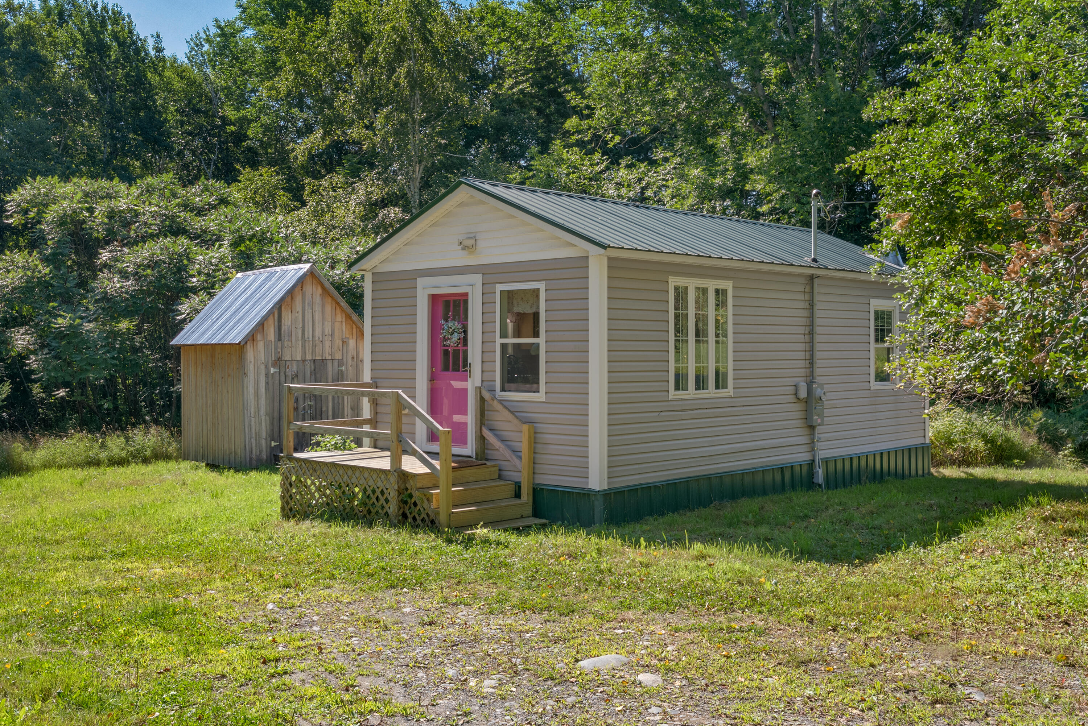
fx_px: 1058
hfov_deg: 54.4
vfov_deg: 37.9
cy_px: 363
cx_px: 544
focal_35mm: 35
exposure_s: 1/60
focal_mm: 35
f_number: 14
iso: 320
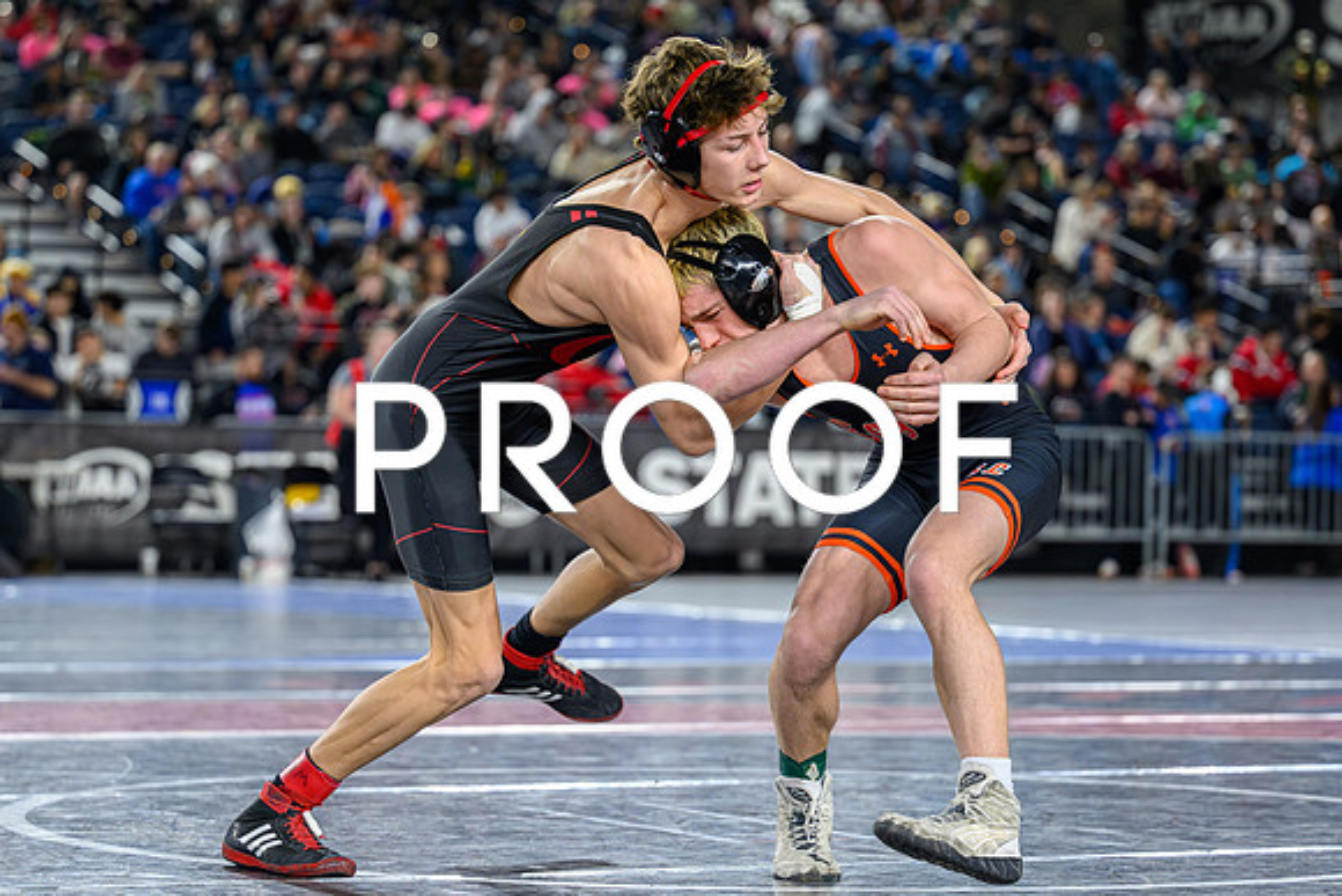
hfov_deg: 18.1
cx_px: 631
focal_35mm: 113
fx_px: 4222
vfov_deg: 12.1
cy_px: 552
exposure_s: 1/800
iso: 2500
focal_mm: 87
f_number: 2.8
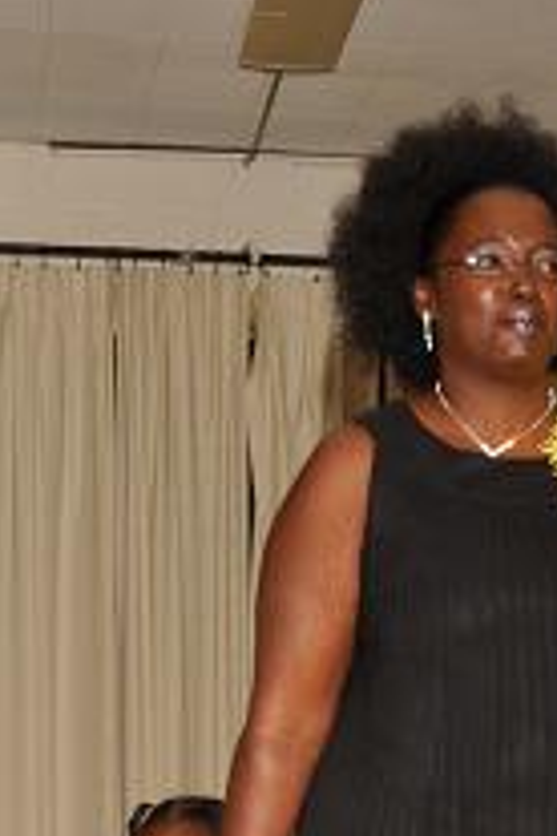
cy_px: 880
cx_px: 569
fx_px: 2599
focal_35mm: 112
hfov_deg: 12.1
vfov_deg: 17.7
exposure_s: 1/60
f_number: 5
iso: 400
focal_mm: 24
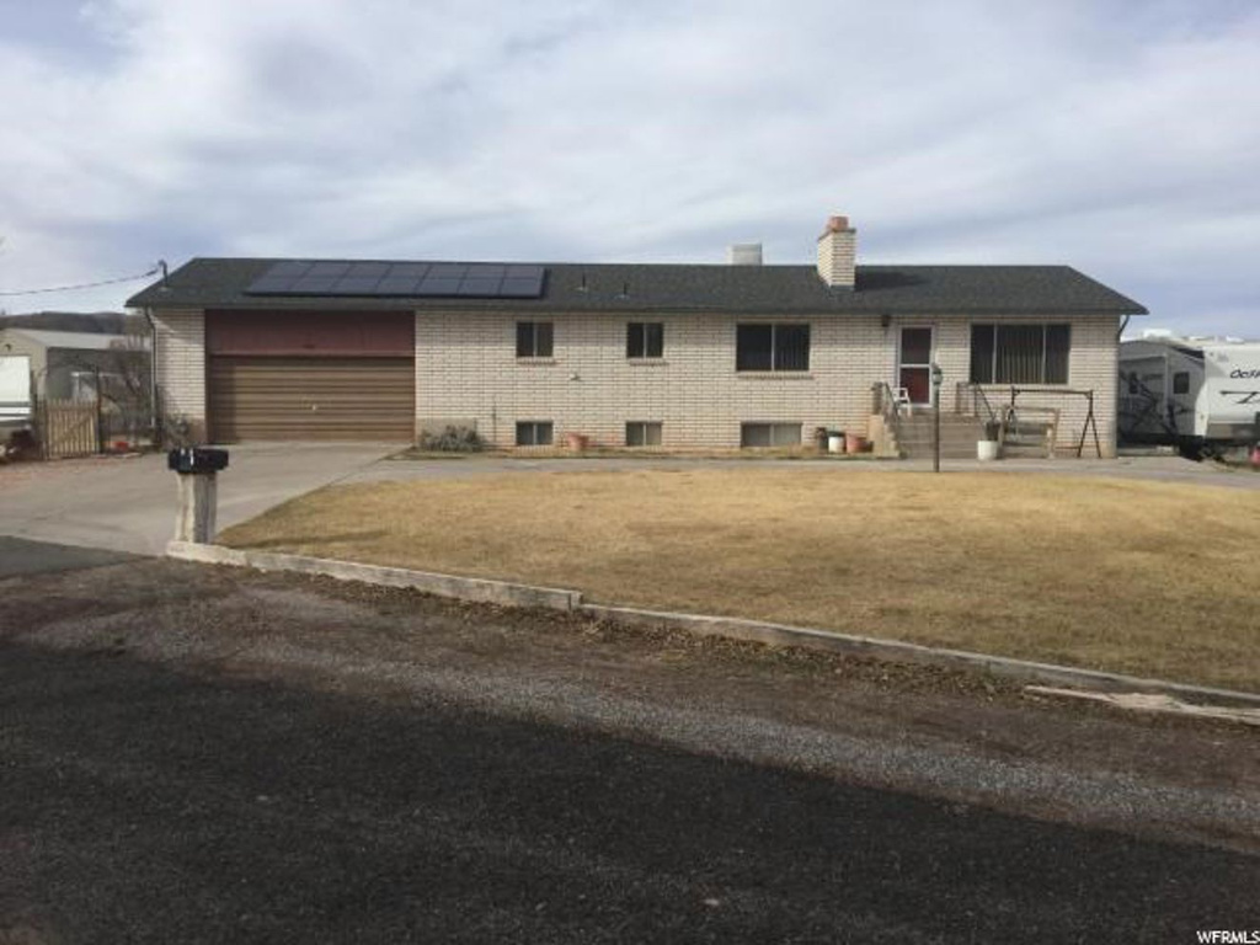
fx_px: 1128
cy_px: 472
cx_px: 630
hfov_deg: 58.4
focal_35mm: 31
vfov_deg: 45.4
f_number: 2.4
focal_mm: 3.3
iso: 25
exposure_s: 1/1481
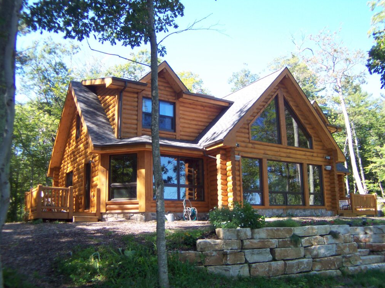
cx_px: 194
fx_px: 578
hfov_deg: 36.8
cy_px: 145
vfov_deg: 28.0
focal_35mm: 52
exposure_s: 1/250
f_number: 3.4
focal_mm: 10.7
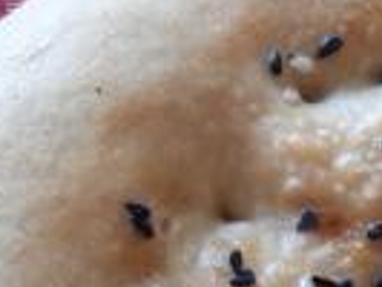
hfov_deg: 13.0
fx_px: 1546
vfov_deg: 9.6
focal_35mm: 140
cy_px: 640
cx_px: 649
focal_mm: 3.93
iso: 50
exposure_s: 1/50
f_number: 1.7
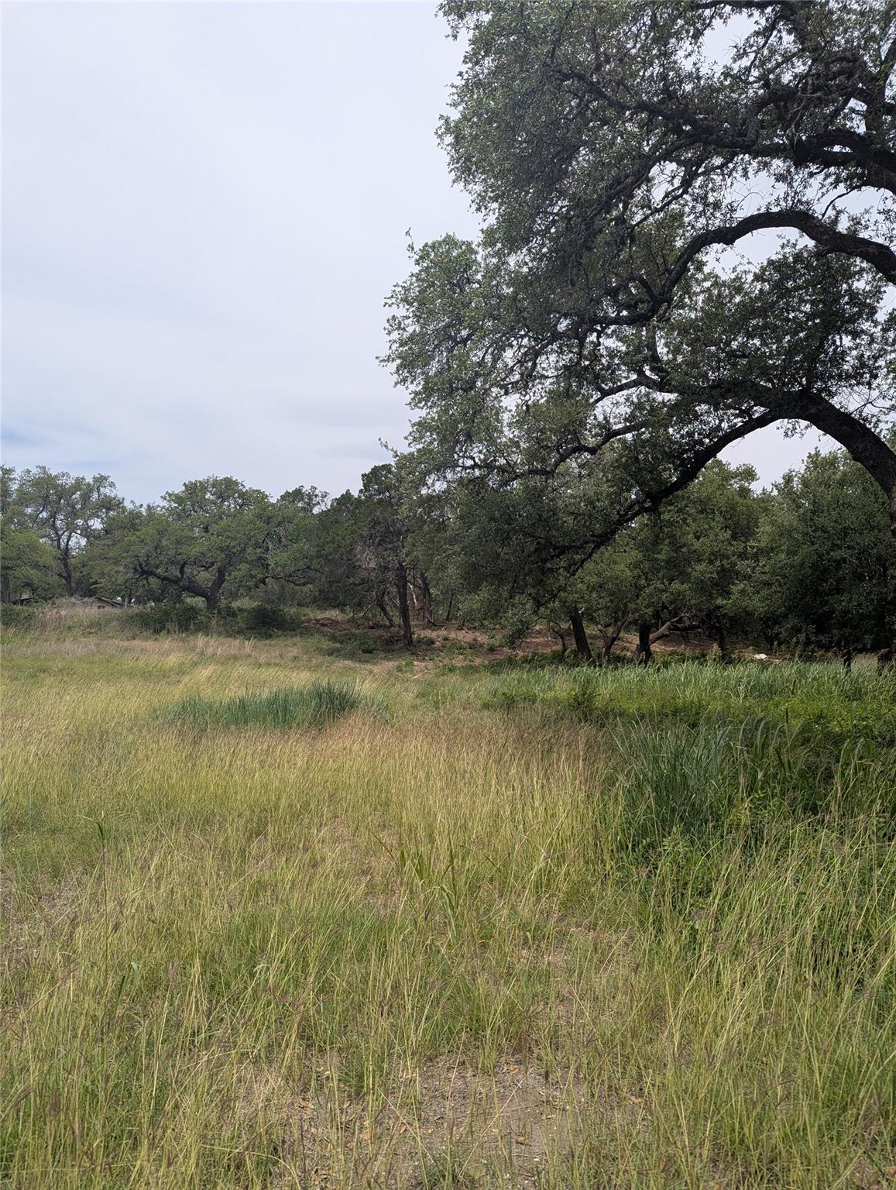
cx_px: 448
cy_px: 595
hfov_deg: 56.9
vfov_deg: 71.5
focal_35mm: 24
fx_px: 826
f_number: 1.85
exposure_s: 1/2571
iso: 49
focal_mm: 6.81
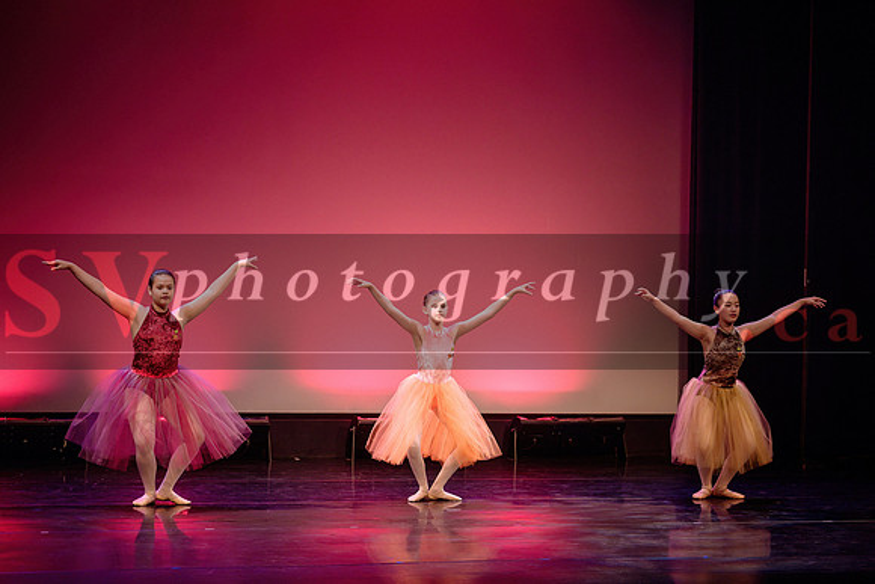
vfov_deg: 14.4
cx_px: 438
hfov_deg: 21.5
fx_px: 2309
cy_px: 292
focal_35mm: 95
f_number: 2.8
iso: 1600
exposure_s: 1/320
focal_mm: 95
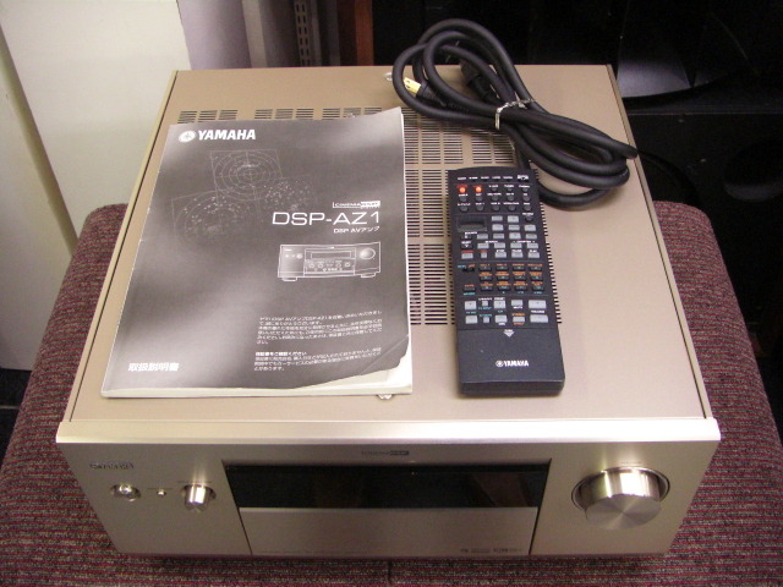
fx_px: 860
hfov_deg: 49.0
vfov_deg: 37.7
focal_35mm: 38
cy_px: 294
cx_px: 392
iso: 400
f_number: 3.4
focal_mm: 6.3
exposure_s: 1/40
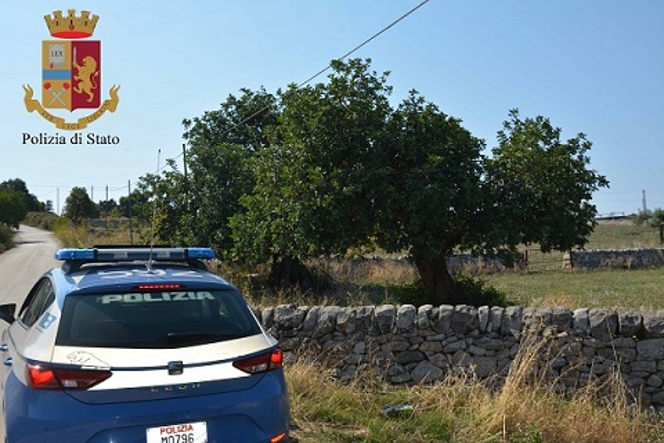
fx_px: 692
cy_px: 222
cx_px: 332
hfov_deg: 51.3
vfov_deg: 35.5
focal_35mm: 38
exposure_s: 1/200
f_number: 10
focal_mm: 25
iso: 100
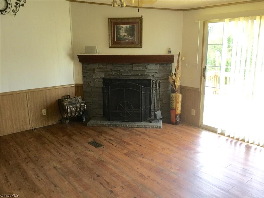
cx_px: 132
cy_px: 99
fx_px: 236
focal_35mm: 31
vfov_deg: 45.4
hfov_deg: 58.4
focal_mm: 3.3
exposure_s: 1/30
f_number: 2.4
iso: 25
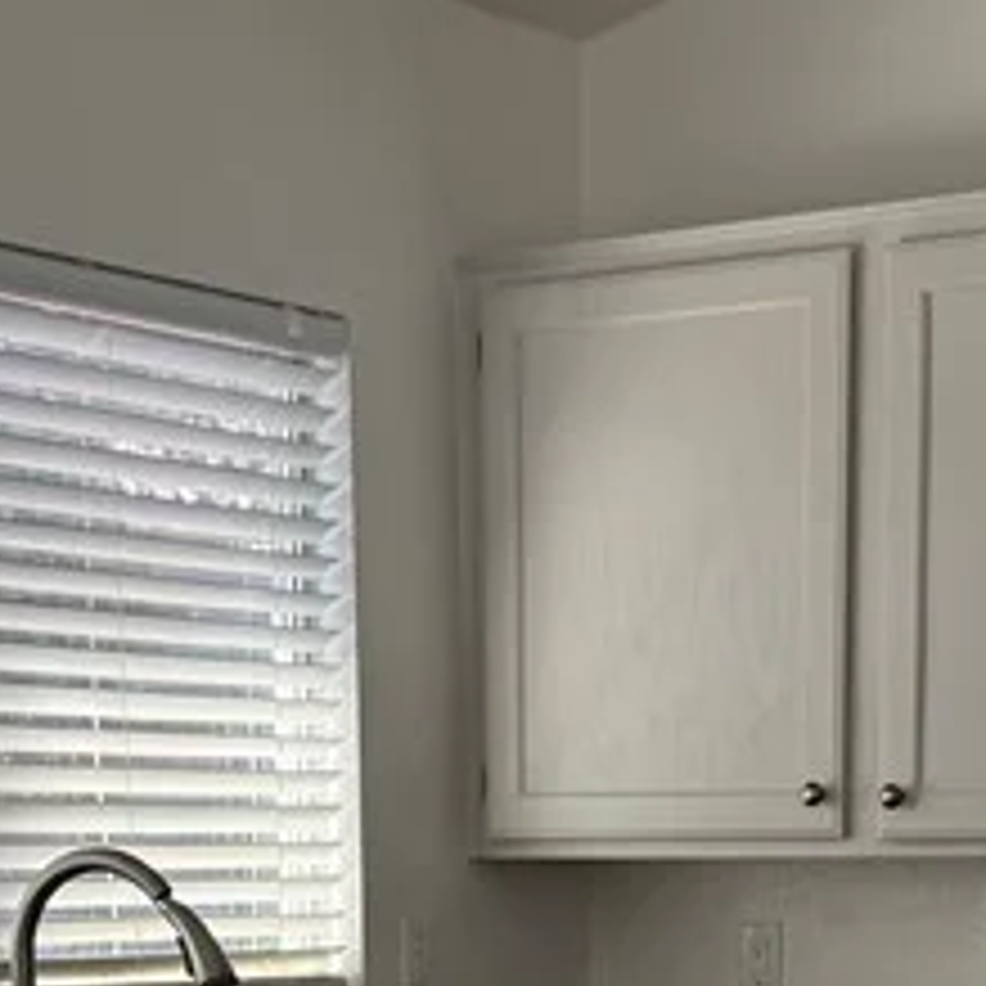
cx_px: 576
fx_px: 3190
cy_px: 1405
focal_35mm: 99
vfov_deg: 16.3
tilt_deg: -9.5
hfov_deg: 17.6
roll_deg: +0.4
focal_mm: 6.76
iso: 80
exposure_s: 1/607
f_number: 1.78
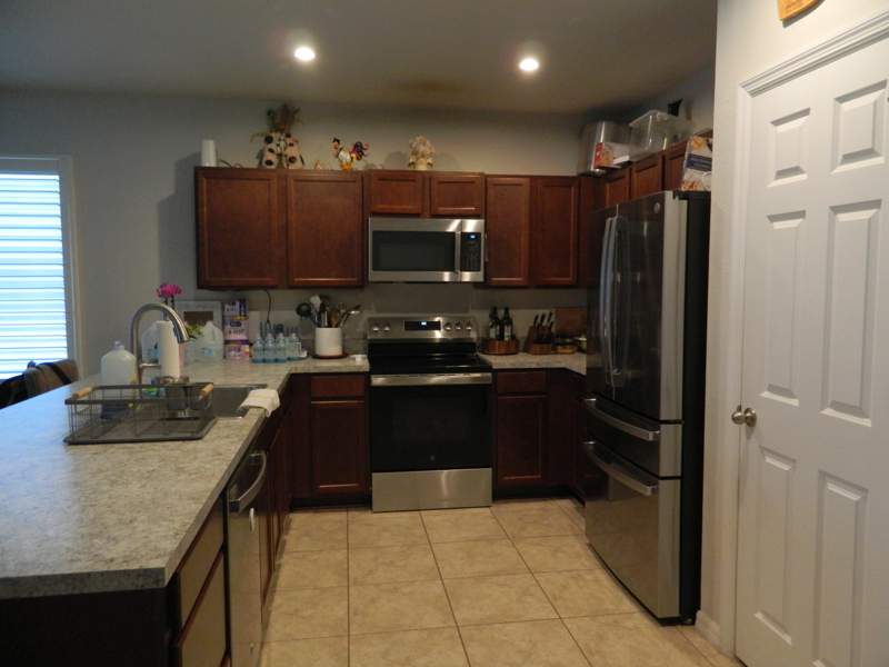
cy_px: 334
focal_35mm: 25
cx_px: 444
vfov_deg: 54.9
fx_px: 642
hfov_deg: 69.4
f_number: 3.1
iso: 360
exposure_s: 1/30
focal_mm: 4.5
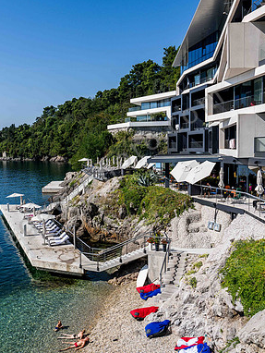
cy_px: 177
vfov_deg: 52.6
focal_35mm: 35
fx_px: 357
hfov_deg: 40.4
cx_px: 94
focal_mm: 24
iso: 100
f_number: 8
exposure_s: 1/400
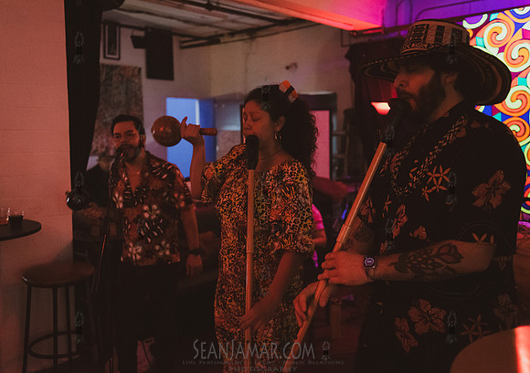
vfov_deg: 37.8
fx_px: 544
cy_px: 186
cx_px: 251
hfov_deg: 51.9
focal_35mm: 36
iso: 8000
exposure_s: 1/160
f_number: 2.8
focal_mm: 35
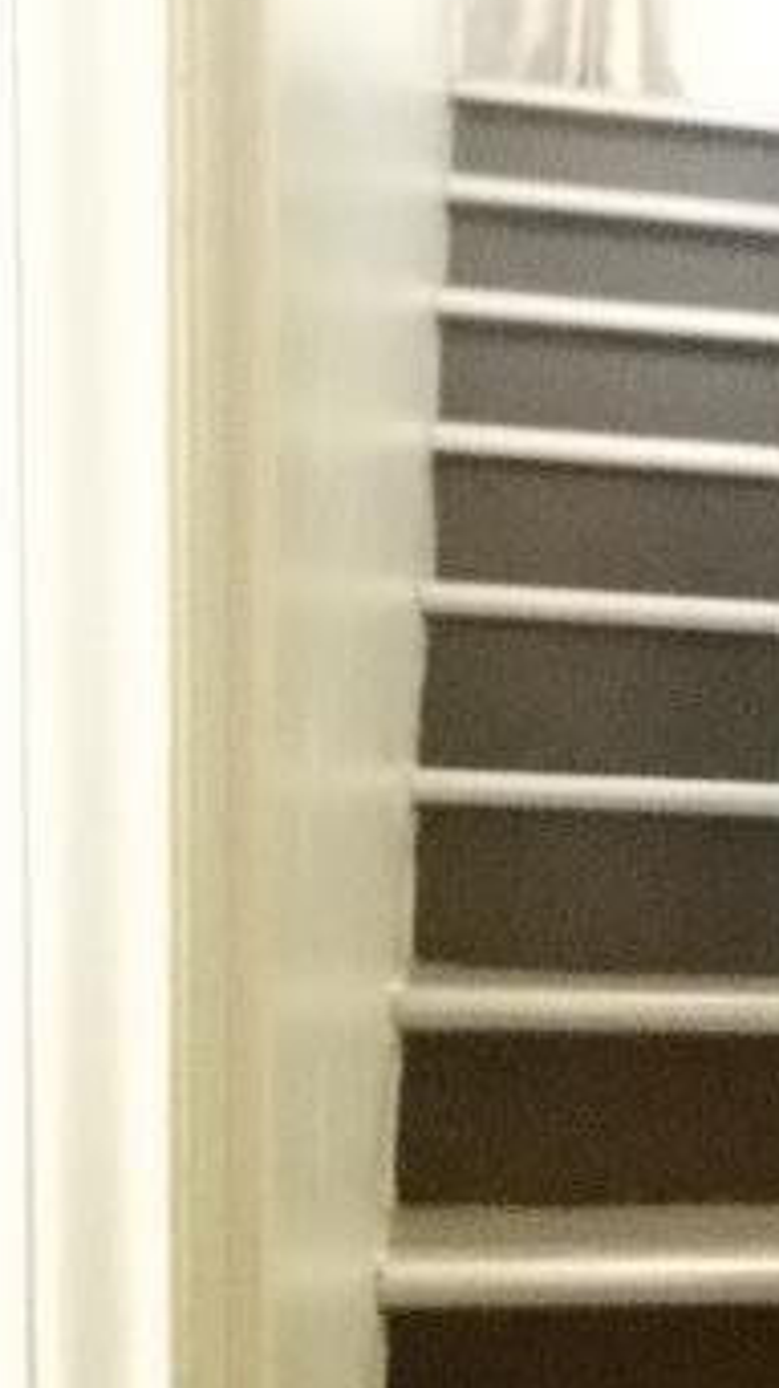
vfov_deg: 39.5
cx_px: 897
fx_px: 1876
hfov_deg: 22.0
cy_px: 1039
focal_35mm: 51
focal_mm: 4.5
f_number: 3.5
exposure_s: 1/8
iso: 3200
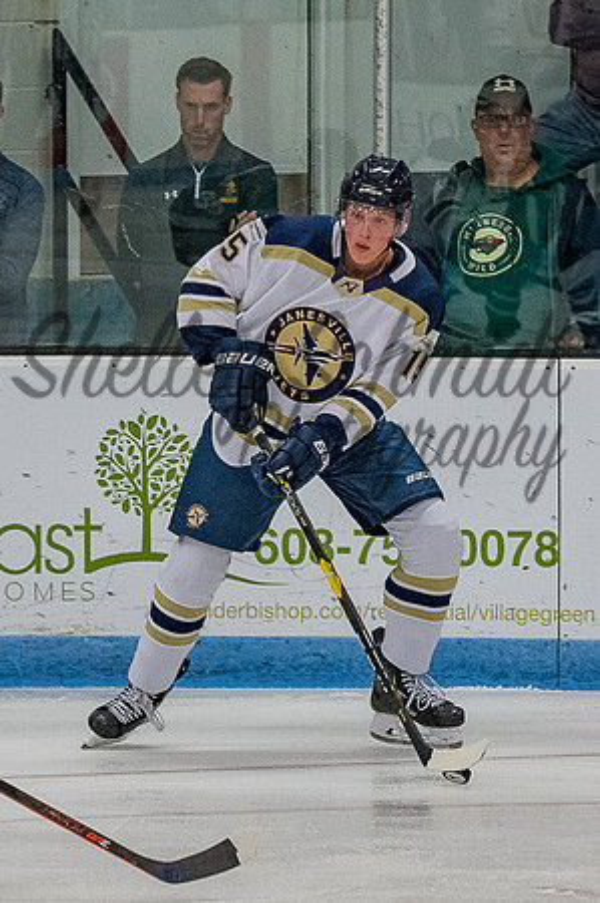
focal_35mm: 622
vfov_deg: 3.3
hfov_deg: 2.2
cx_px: 342
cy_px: 586
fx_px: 15576
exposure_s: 1/800
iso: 2000
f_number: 3.5
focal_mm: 150
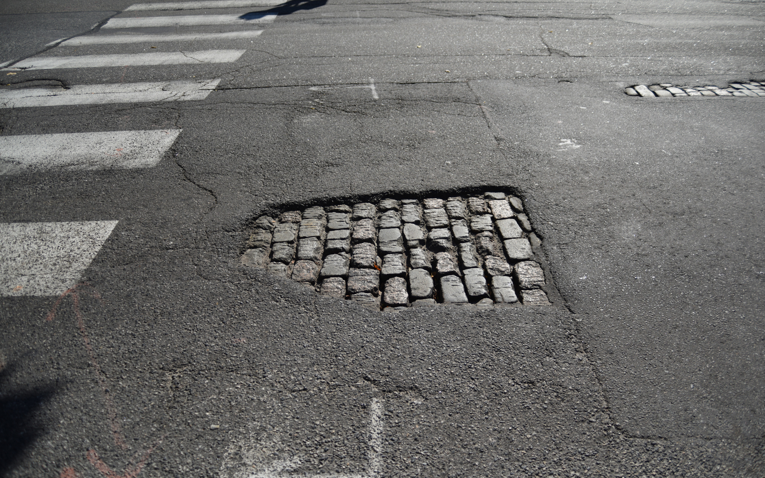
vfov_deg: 43.1
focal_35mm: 29
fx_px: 605
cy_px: 247
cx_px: 386
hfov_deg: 64.6
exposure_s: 1/2000
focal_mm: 28
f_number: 3.3
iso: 100
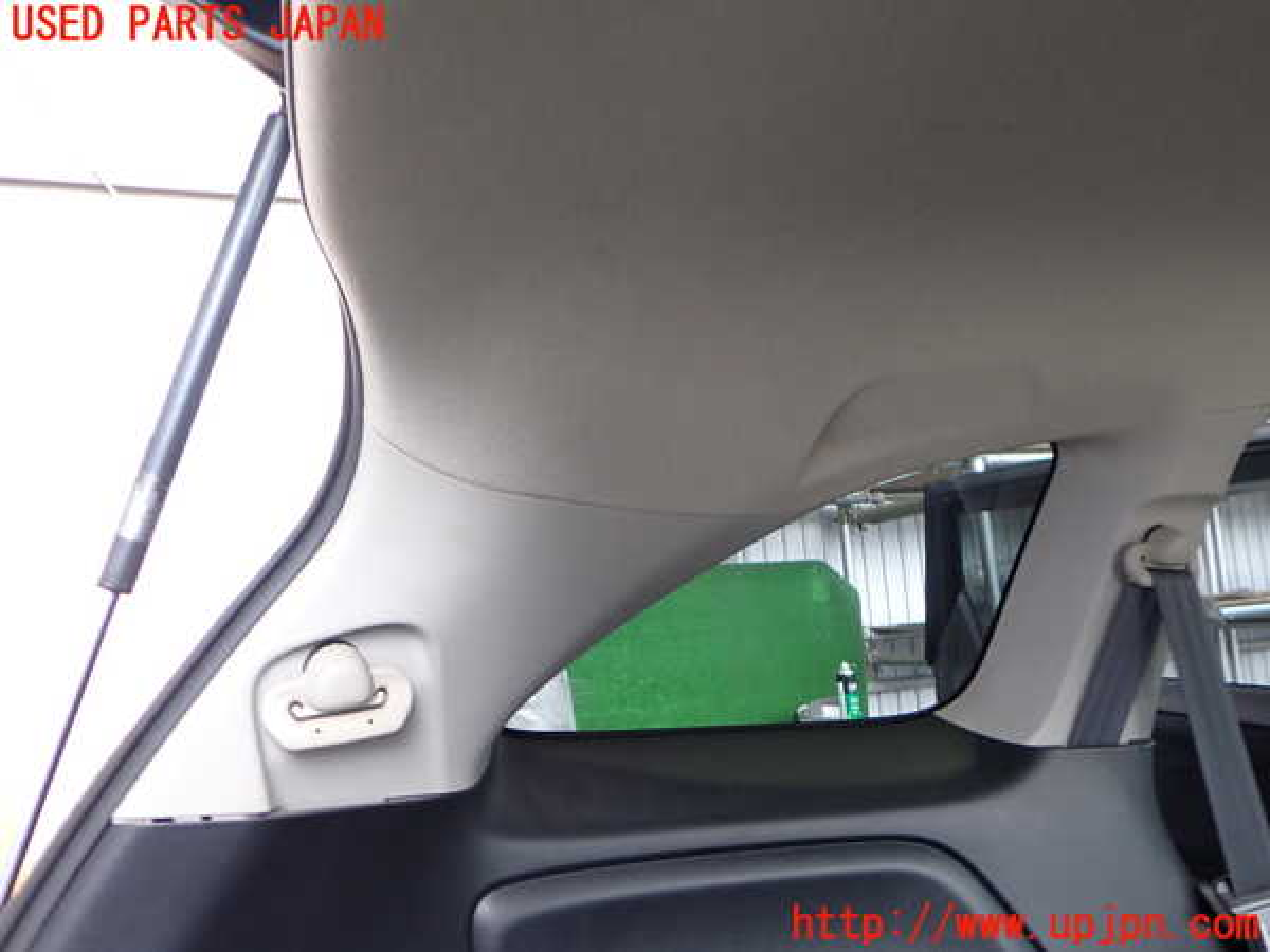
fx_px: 1101
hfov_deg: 60.0
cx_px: 635
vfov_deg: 46.8
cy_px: 476
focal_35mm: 30
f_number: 2.3
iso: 200
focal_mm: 5.4
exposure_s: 1/30
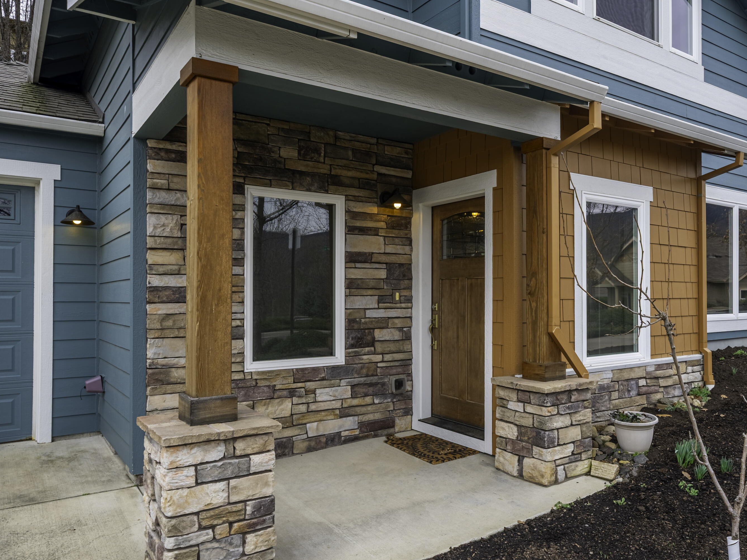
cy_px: 280
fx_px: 561
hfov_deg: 67.1
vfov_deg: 53.1
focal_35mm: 26
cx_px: 415
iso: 250
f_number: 8
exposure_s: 1/3200
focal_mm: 24
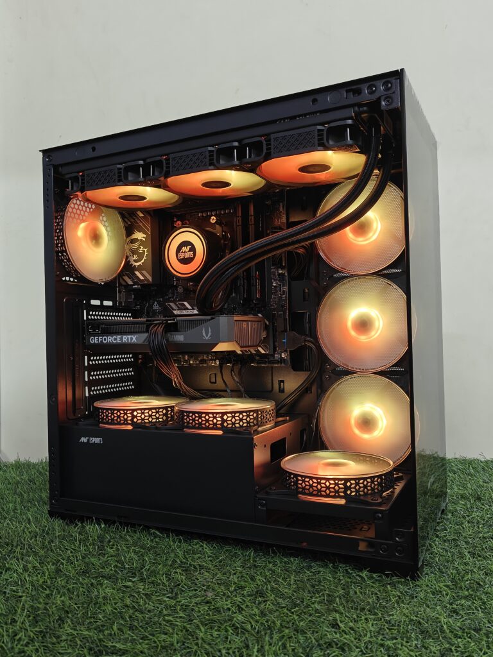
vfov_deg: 61.7
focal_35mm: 29
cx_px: 246
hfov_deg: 48.2
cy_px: 328
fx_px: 551
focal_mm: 5.59
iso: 125
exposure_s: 1/50
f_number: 1.8
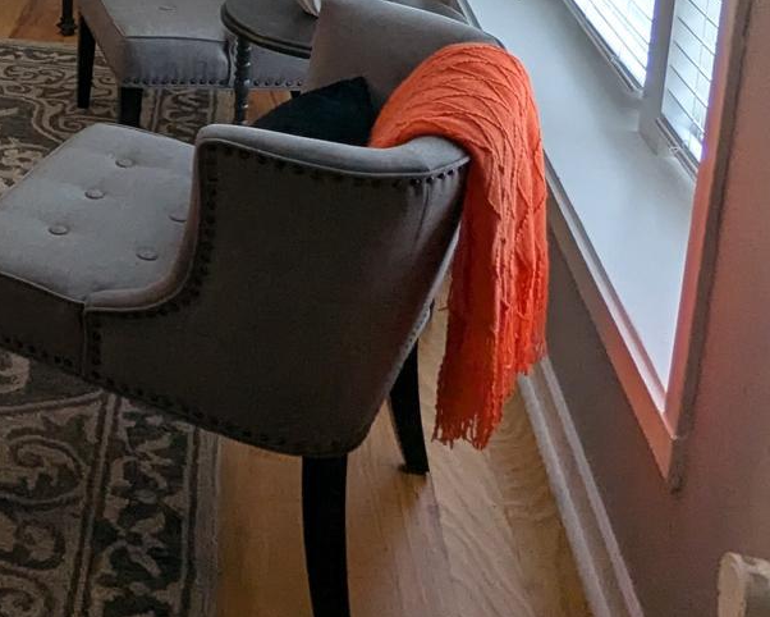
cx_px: -320
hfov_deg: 27.2
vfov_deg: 25.3
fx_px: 1208
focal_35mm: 53
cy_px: -148
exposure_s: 1/40
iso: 127
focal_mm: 2.35
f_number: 2.2
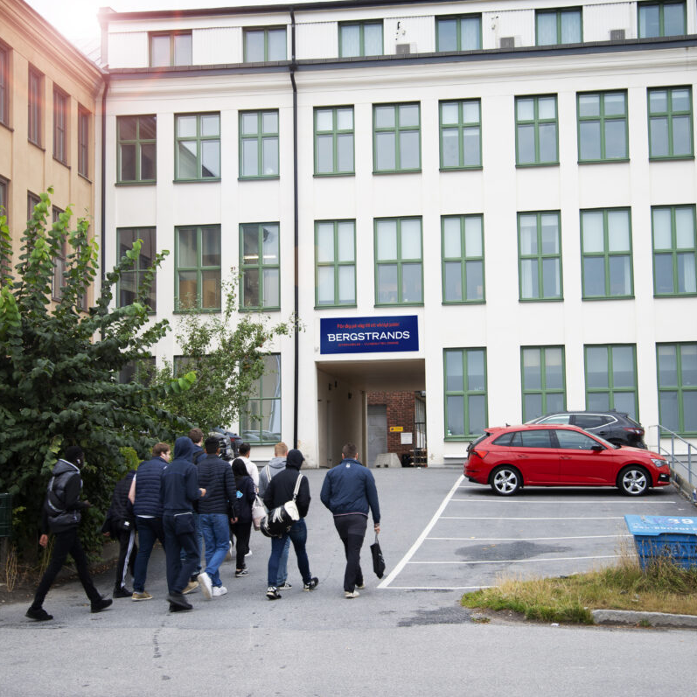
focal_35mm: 61
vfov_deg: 28.2
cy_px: 329
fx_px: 1390
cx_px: 364
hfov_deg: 28.2
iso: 125
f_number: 4.5
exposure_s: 1/80
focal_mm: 44
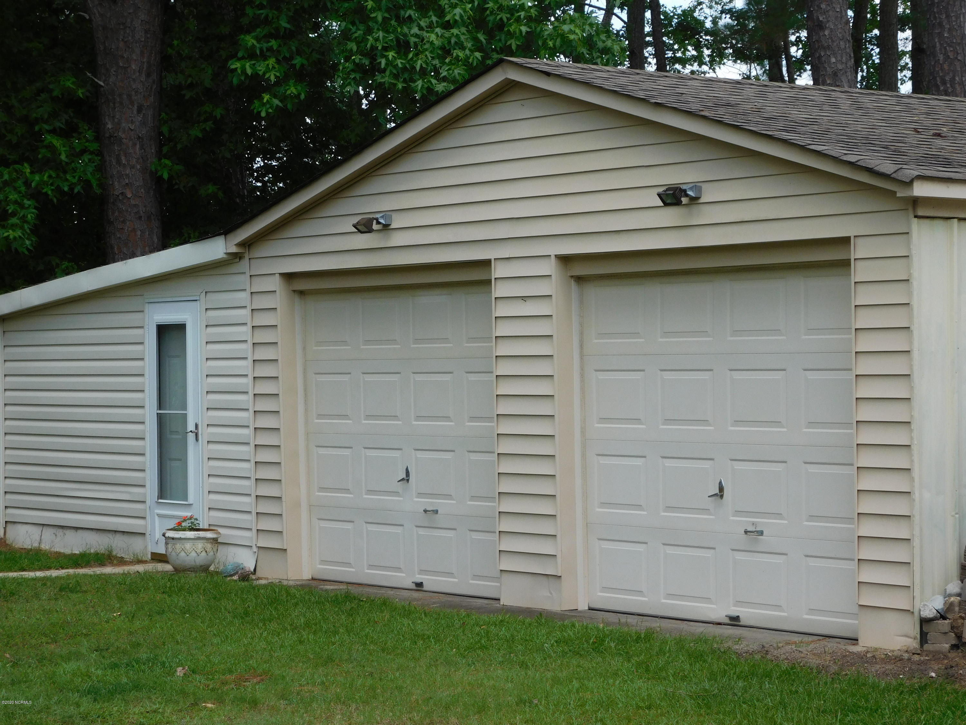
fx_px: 2539
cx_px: 483
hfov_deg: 21.5
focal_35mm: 91
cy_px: 362
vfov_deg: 16.2
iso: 125
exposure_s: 1/400
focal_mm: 16.1
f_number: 4.5
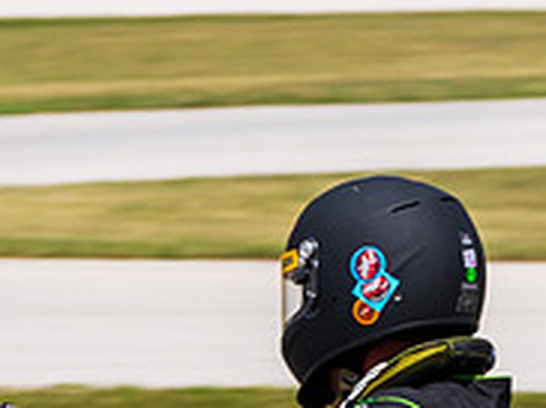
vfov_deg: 1.5
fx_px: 15390
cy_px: 379
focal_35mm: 977
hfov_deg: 2.0
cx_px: 369
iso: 80
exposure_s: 1/400
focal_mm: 130
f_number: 10
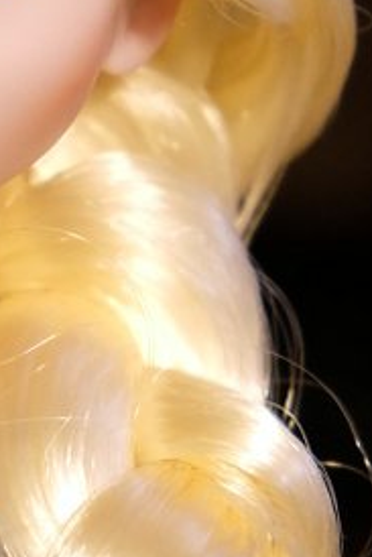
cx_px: -378
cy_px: 451
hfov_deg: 4.5
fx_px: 4675
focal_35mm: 302
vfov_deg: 6.8
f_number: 4
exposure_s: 1/60
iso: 1250
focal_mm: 46.3
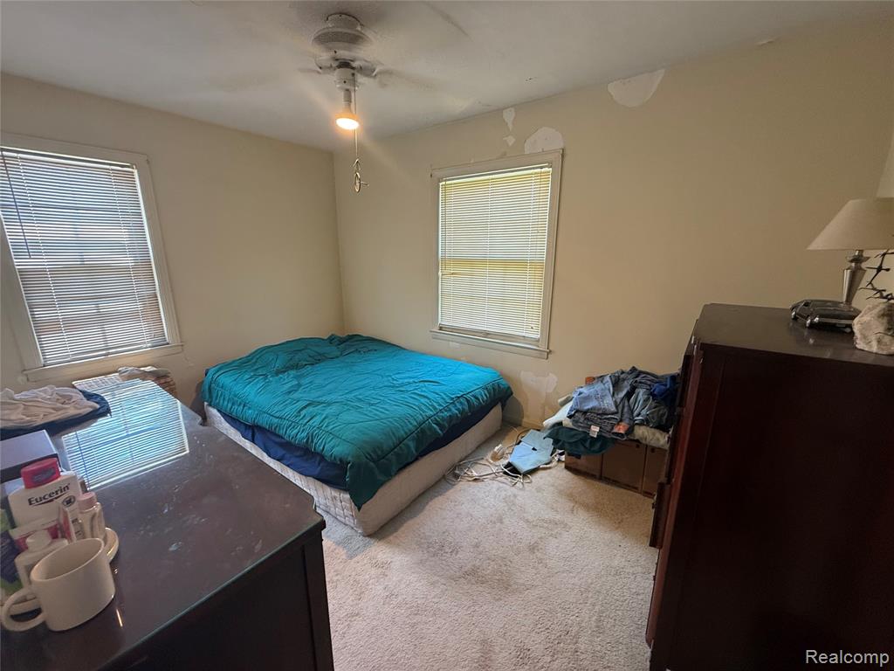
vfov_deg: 85.7
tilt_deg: -13.4
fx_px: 362
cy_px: 336
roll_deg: -0.8
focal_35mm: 14
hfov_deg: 102.1
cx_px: 447
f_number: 2.2
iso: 200
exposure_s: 1/60
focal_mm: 2.22
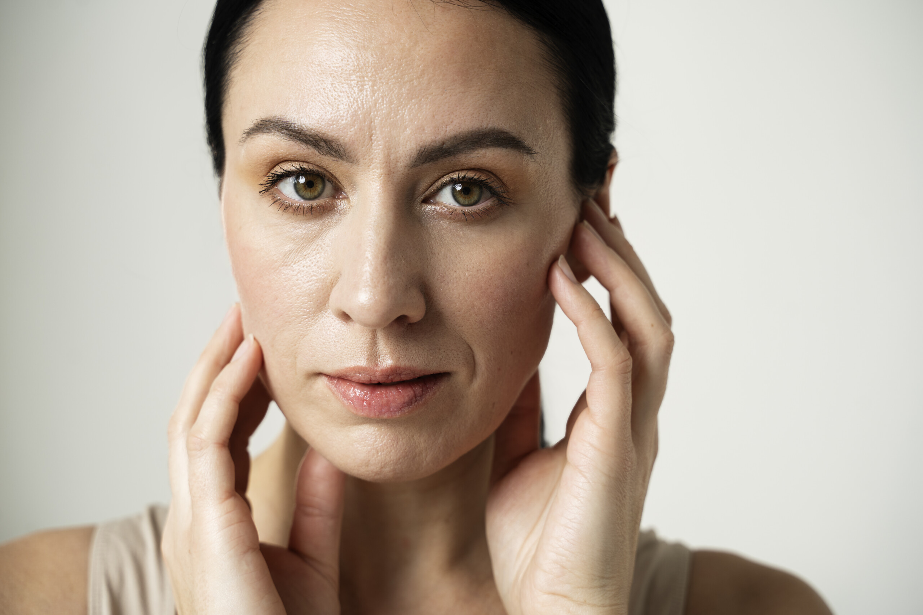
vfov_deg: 18.2
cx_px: 462
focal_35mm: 75
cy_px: 308
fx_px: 1923
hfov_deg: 27.0
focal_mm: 75
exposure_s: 1/160
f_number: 5
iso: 200
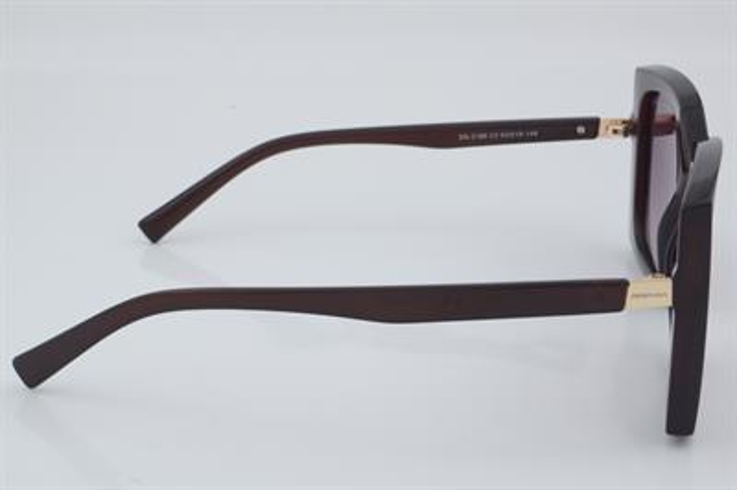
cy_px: 245
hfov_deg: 27.0
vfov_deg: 18.2
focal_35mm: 75
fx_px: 1534
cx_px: 368
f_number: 32
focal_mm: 50
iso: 100
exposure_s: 1/3
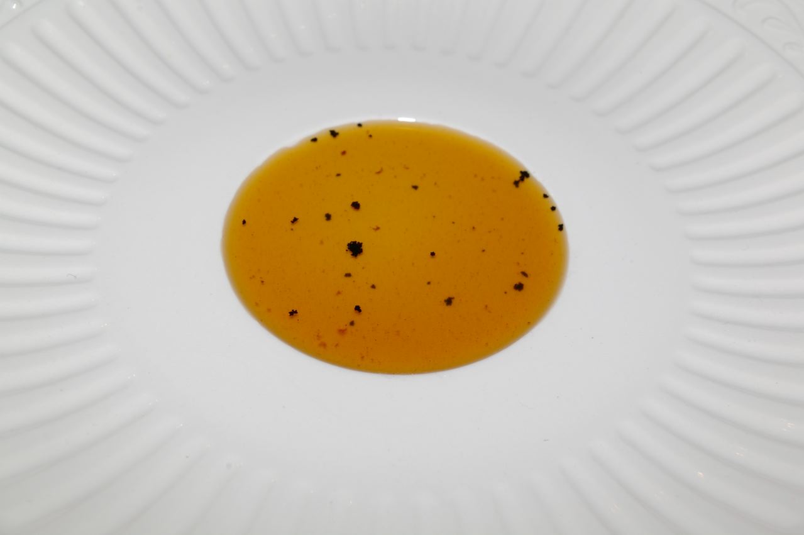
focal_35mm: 52
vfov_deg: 25.7
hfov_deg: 37.9
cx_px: 402
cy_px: 268
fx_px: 1172
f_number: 13
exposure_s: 1/45
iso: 200
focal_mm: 35
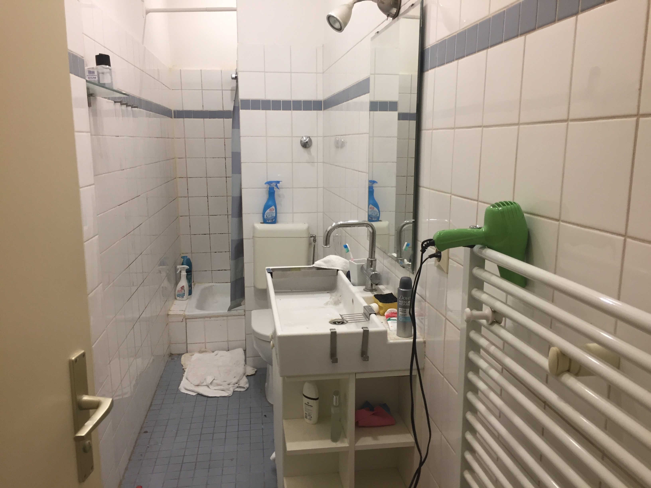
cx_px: 326
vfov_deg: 48.2
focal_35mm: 29
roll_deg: -0.6
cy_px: 244
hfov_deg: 61.7
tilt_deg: -10.2
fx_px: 545
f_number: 2.2
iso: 100
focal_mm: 4.15
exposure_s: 1/33
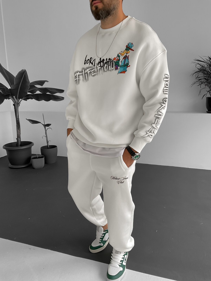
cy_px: 140
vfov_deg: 61.7
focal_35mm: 29
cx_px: 106
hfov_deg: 48.2
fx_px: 236
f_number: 1.8
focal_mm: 3
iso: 50
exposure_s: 1/120
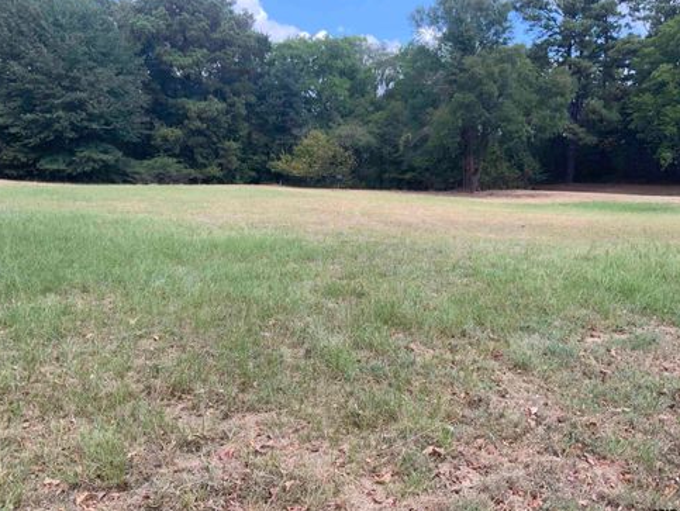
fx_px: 590
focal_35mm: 30
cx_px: 336
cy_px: 253
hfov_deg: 59.9
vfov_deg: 46.9
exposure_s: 1/412
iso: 16
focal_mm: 3
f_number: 1.8
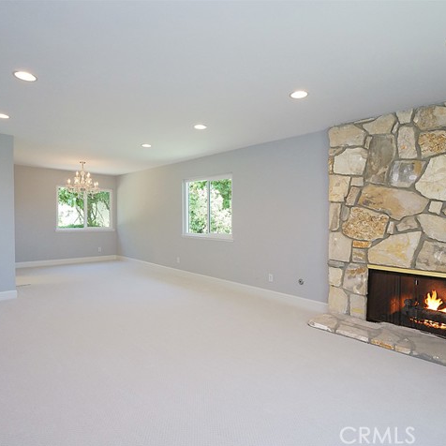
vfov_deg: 77.7
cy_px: 224
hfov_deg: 77.6
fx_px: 277
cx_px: 233
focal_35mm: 19
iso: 1000
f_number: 8
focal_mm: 8
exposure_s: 1/40
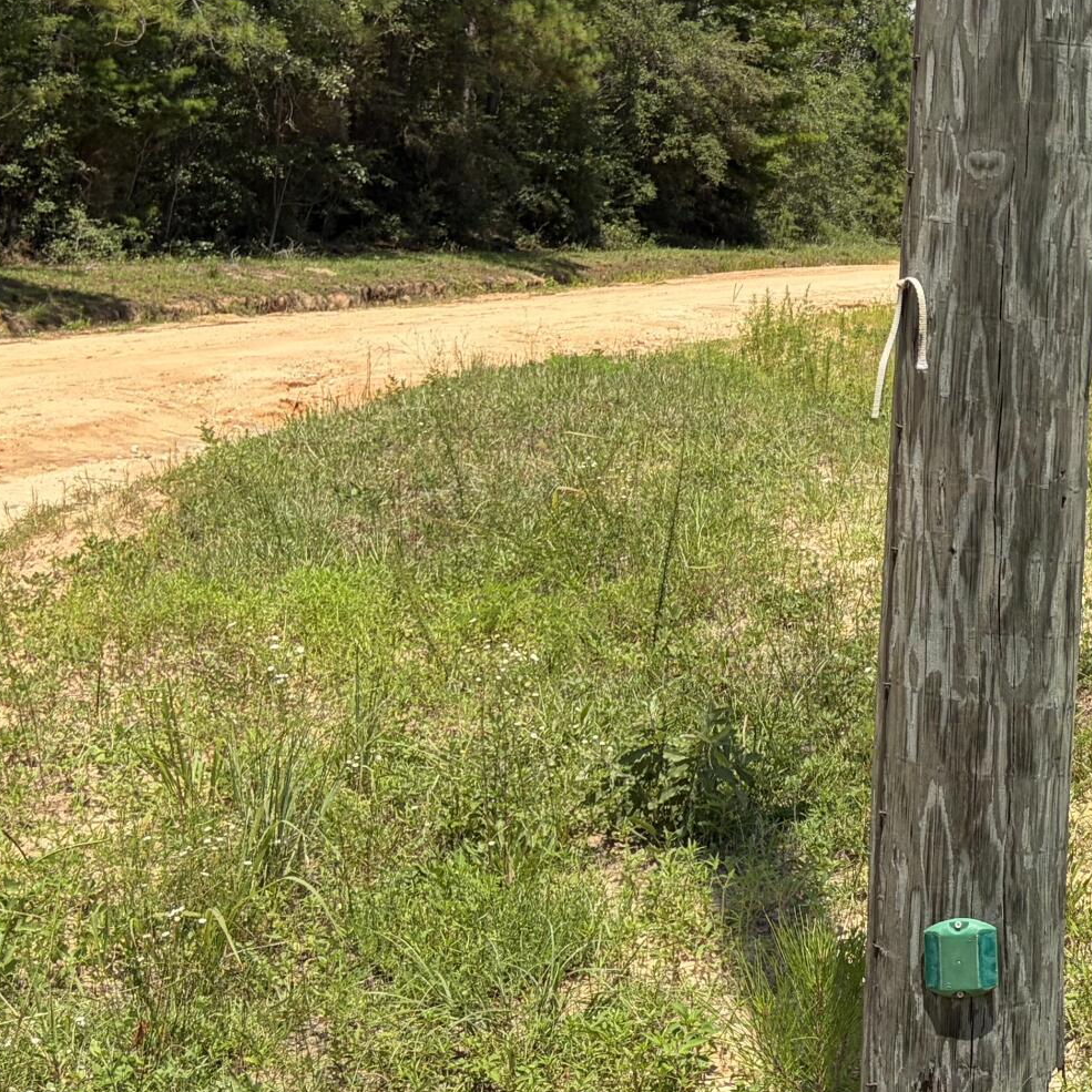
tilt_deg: +1.8
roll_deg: -0.7
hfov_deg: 22.0
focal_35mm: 70
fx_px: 2498
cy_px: 294
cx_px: 1452
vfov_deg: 24.4
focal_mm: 5.96
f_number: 1.6
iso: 50
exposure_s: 1/3125
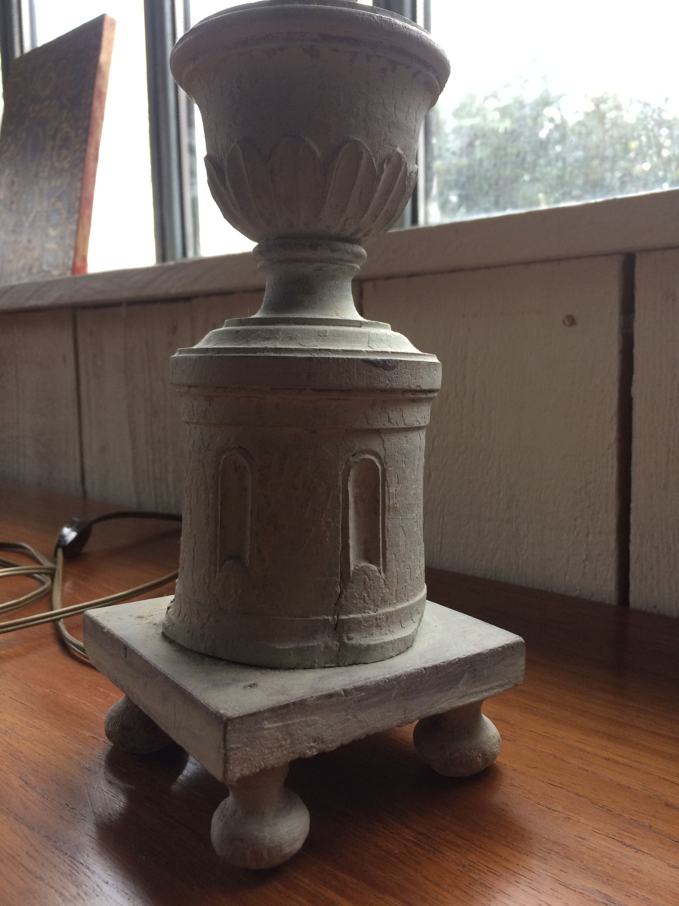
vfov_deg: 61.7
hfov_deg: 48.2
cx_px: 340
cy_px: 453
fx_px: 758
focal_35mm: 29
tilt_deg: -7.4
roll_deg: +0.2
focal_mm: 4.15
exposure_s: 1/33
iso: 50
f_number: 2.2
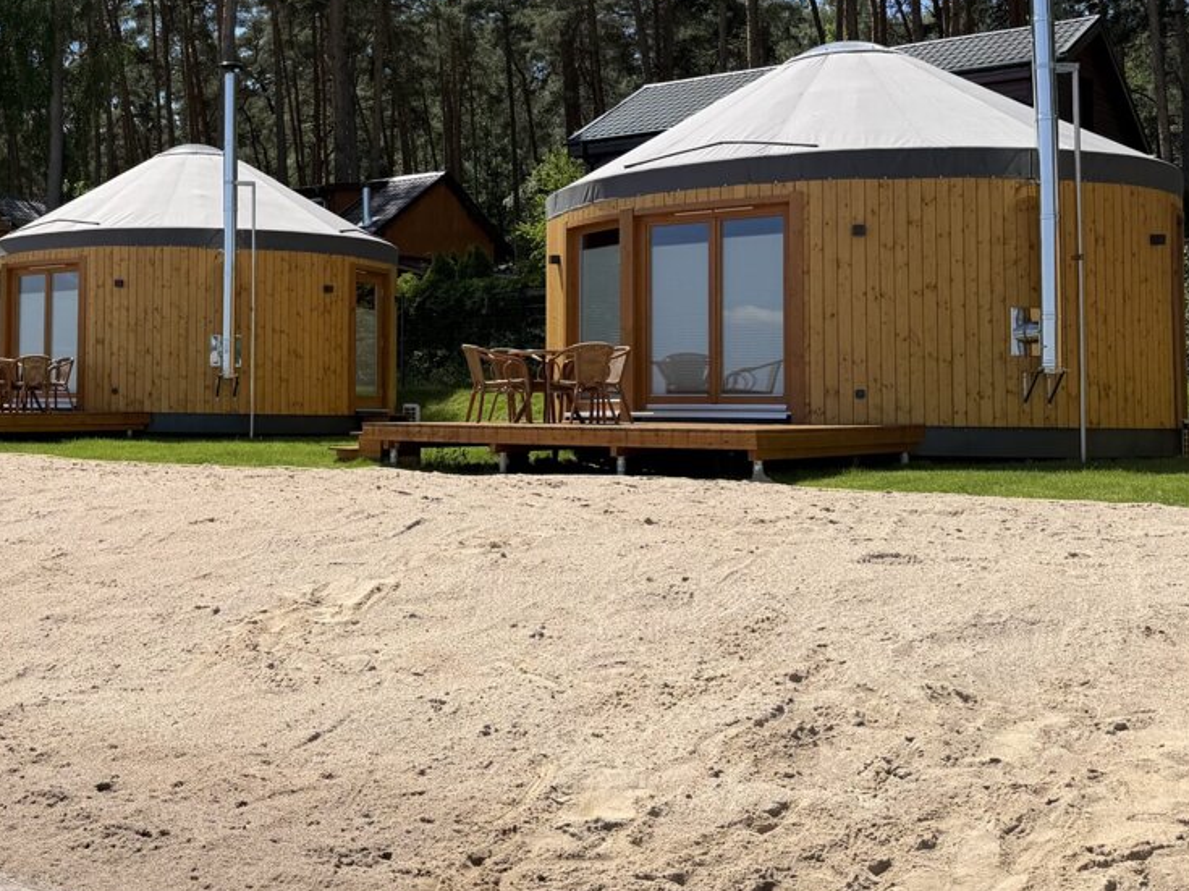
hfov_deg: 38.3
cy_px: 335
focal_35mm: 47
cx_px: 175
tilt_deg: +2.9
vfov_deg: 30.7
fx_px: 1614
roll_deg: -0.6
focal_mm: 6.76
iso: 80
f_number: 1.78
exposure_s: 1/4405
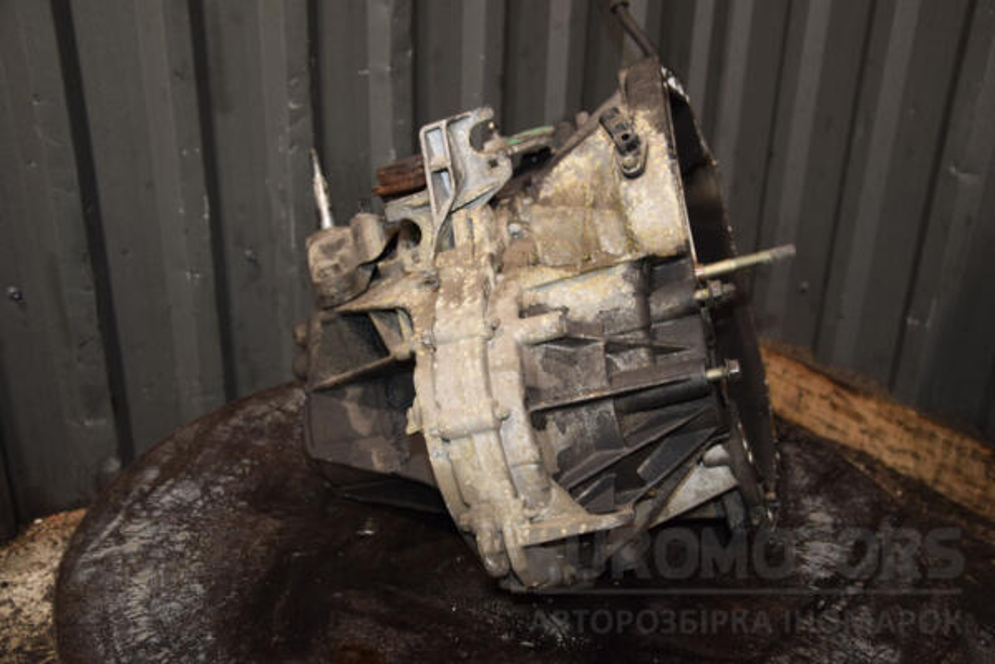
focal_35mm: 38
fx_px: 1036
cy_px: 332
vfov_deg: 35.5
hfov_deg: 51.3
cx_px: 498
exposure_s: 1/60
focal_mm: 25
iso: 800
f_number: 5
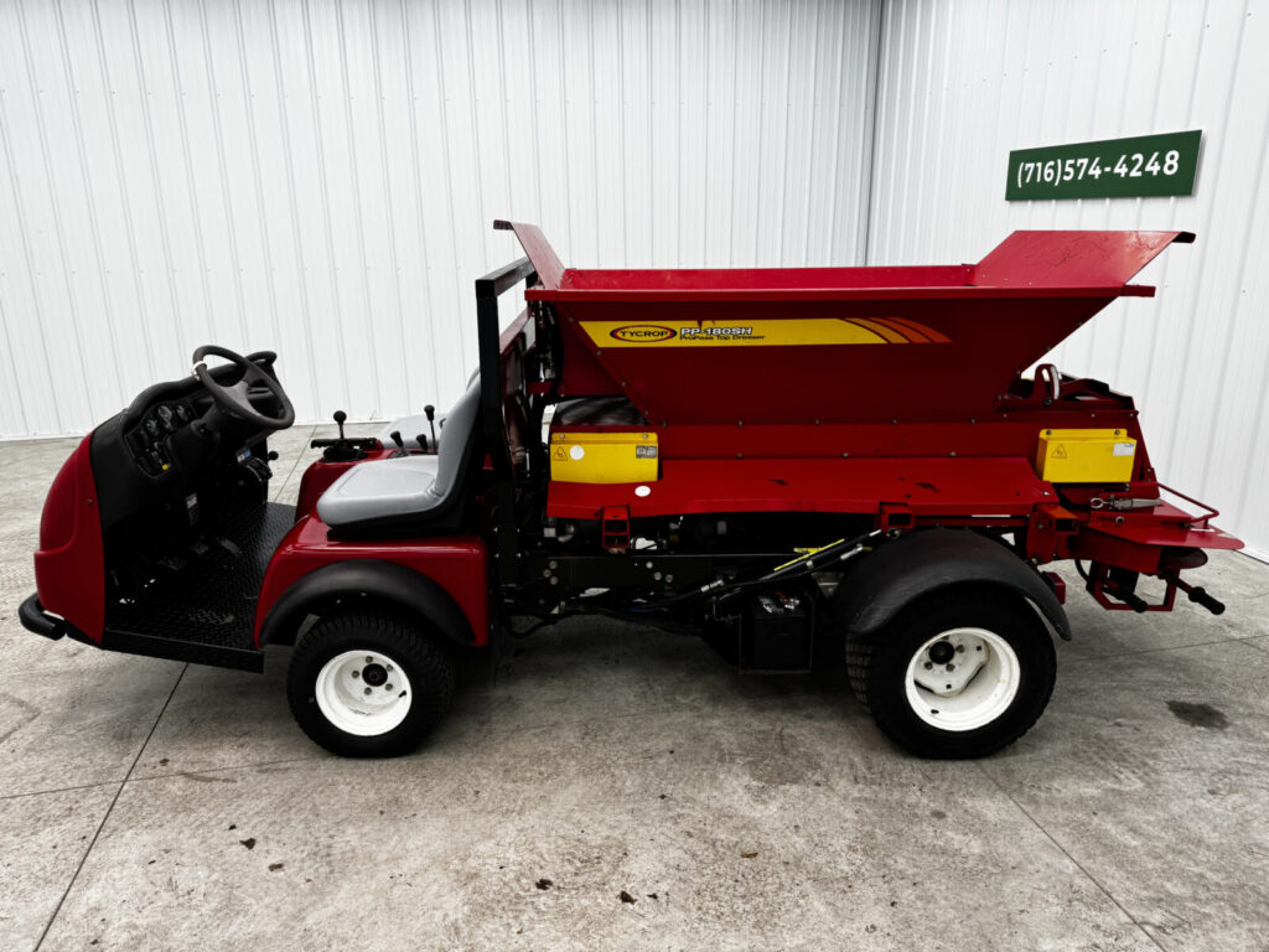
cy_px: 476
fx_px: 880
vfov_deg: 56.8
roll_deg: -0.1
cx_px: 634
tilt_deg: -17.2
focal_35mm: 24
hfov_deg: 71.6
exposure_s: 1/120
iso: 80
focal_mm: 6.76
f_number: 1.78
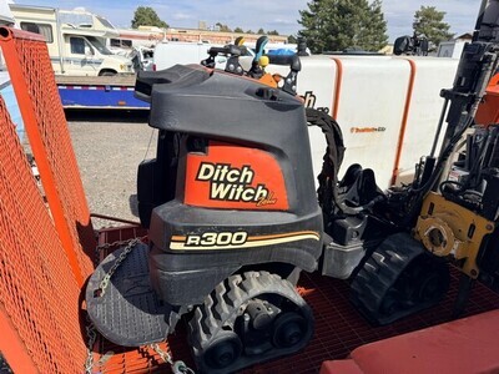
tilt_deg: -18.8
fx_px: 346
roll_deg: -2.6
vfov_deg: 56.8
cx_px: 250
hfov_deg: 71.6
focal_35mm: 24
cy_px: 187
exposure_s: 1/4975
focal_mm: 6.76
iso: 80
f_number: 1.78
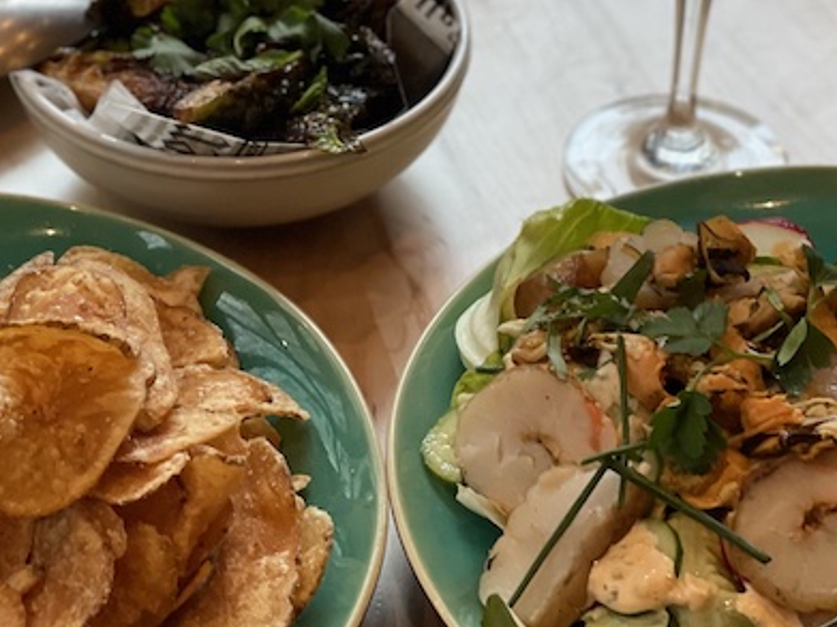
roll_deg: +0.8
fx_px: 2852
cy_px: 111
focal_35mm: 118
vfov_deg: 12.5
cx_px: 302
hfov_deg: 16.7
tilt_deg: -35.6
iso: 125
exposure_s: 1/60
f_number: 2.2
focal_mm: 7.5
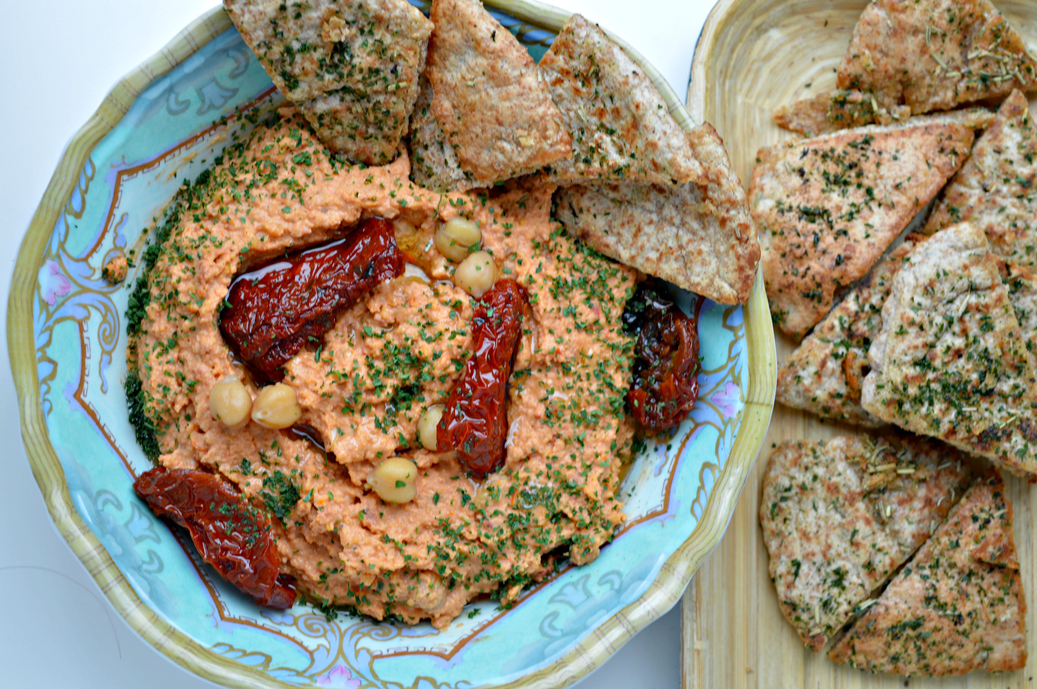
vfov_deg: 16.5
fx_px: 2374
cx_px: 518
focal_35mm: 82
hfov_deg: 24.6
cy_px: 344
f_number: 5.6
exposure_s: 1/15
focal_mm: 55
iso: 200
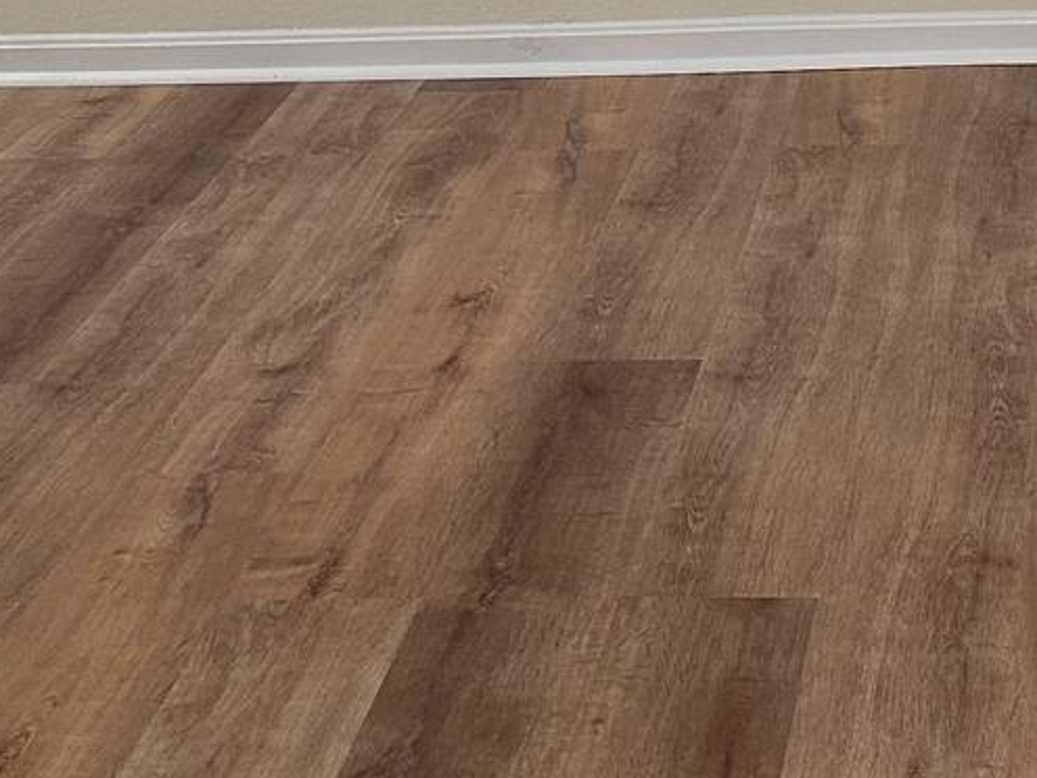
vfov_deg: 14.7
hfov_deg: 19.6
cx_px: 859
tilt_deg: -16.5
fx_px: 2966
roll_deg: +2.6
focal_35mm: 99
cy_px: -23
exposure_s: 1/60
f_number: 1.78
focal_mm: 6.86
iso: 200
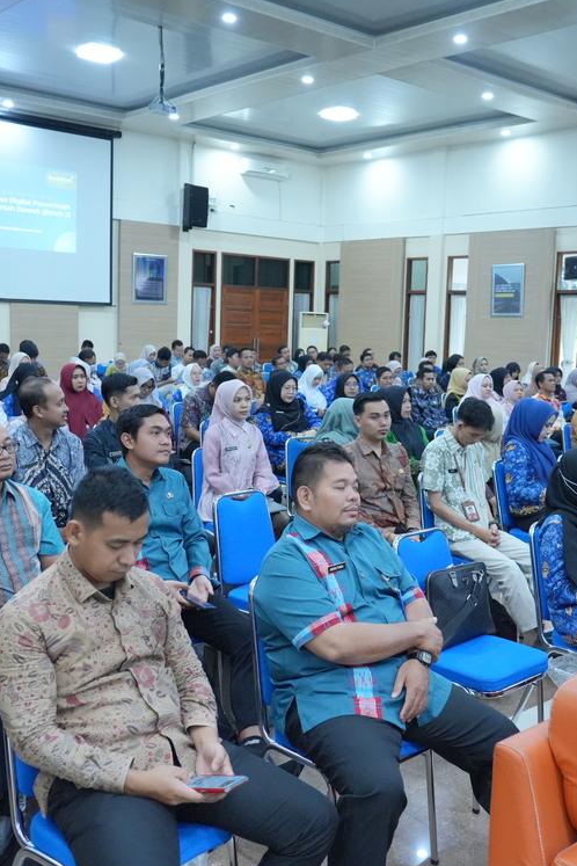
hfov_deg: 35.8
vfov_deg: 51.9
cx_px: 353
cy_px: 431
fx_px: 889
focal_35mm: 37
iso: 5000
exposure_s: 1/200
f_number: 4
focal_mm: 24
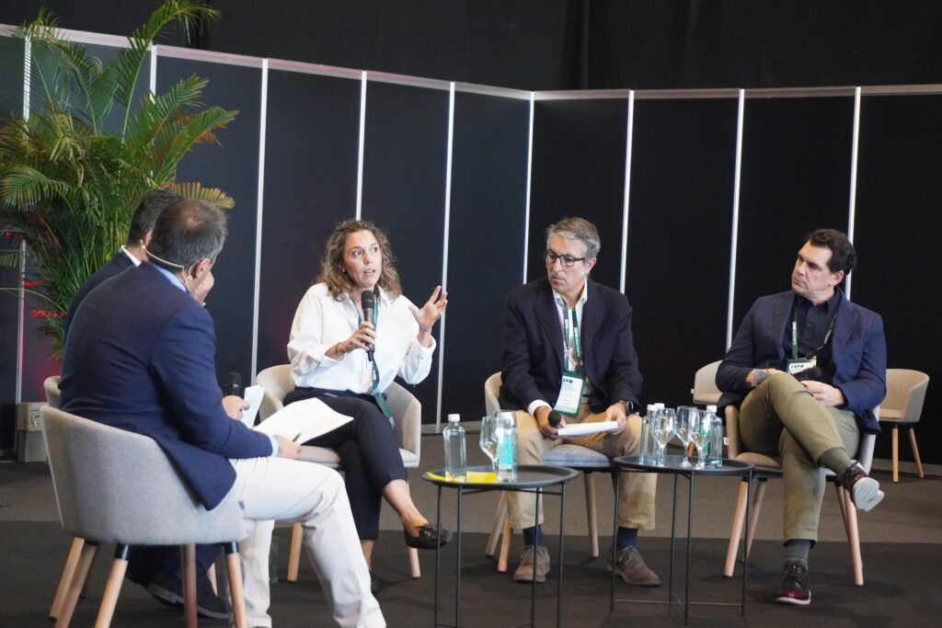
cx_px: 471
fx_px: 1963
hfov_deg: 27.0
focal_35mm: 75
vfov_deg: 18.2
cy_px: 314
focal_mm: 50
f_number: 5.6
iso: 6400
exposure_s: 1/100
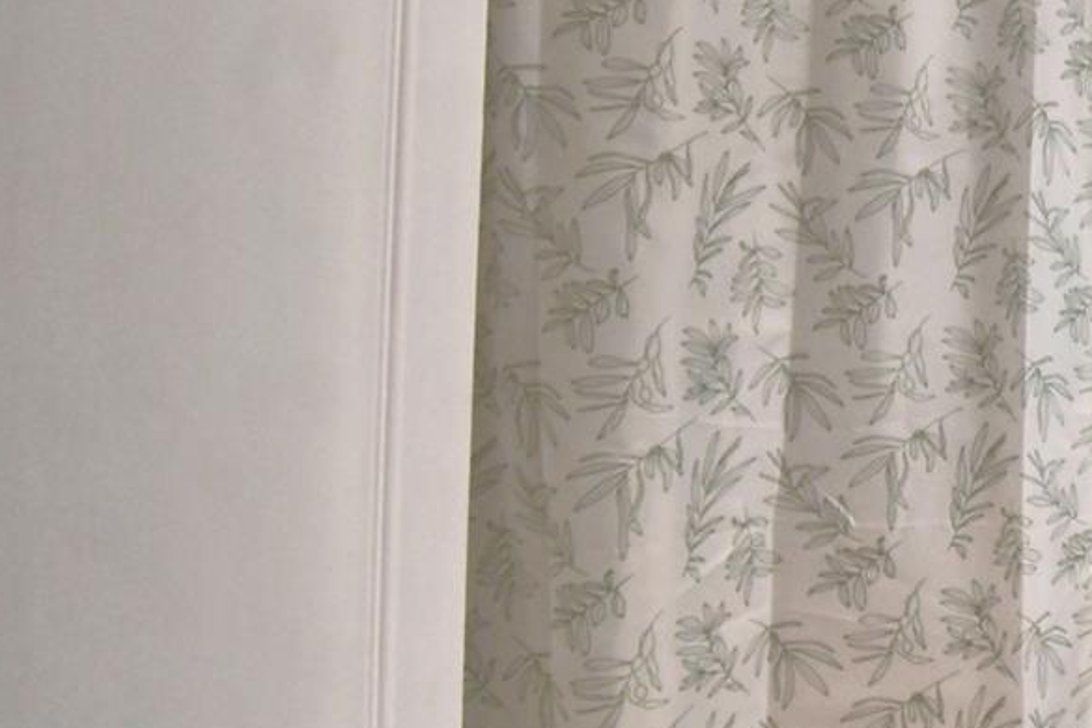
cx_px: 1437
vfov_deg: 32.2
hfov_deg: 33.6
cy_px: 213
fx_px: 1244
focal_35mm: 41
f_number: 4.5
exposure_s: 1/100
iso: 400
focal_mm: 10
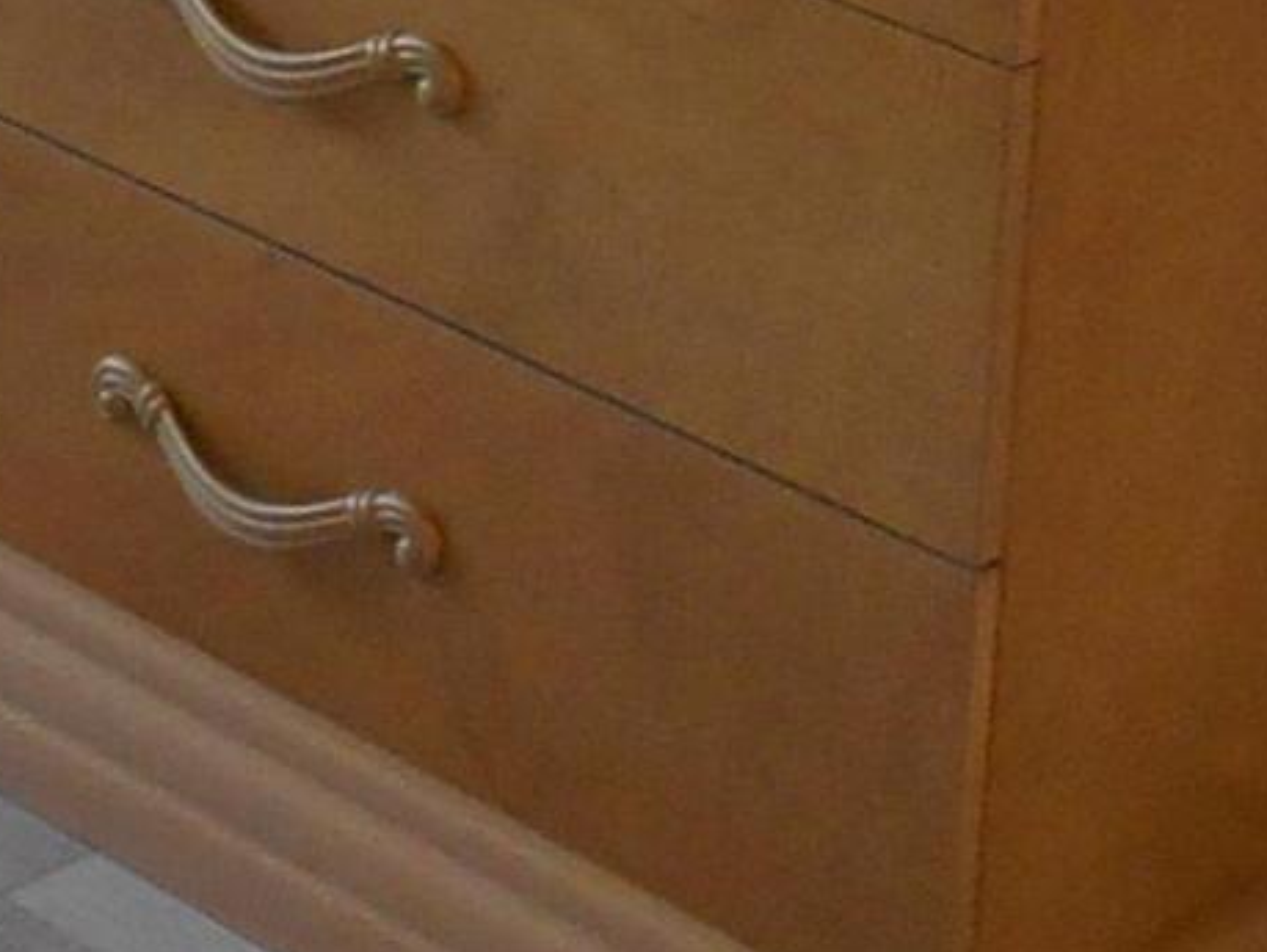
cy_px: -866
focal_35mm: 163
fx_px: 5971
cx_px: -925
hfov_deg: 11.4
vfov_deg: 8.7
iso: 250
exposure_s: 1/30
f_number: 3.4
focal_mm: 4.7
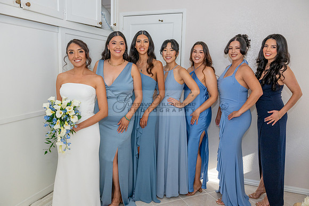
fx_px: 249
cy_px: 103
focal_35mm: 29
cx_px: 154
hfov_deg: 63.6
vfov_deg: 45.0
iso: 800
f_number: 9
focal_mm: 29
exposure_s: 1/200
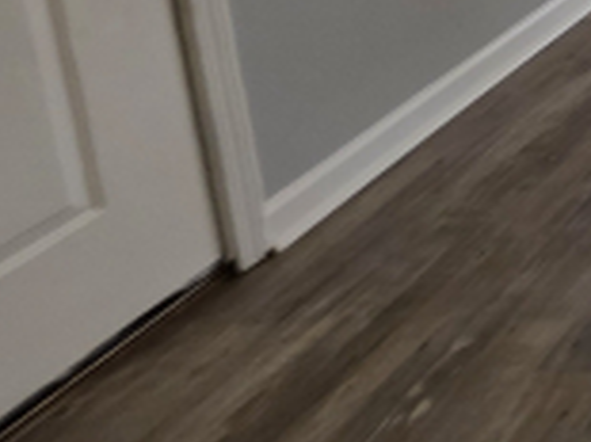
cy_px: -305
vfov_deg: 20.3
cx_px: 1192
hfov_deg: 19.1
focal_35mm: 56
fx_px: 955
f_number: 1.9
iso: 200
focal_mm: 2.2
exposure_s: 1/60
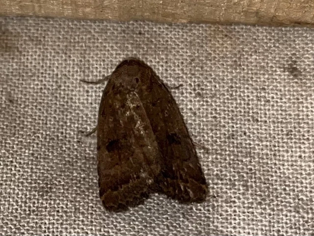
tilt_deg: -56.4
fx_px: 236
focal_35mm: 26
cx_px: 157
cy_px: 118
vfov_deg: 53.1
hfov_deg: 67.3
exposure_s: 1/1517
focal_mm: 5.1
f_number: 1.6
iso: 32
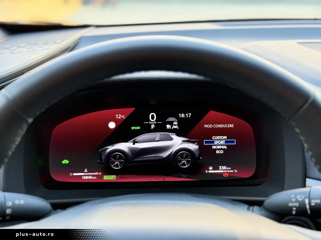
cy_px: 120
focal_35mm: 48
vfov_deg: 30.3
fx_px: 445
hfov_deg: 39.7
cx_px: 160
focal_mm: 6.76
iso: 160
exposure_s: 1/60
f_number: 1.78
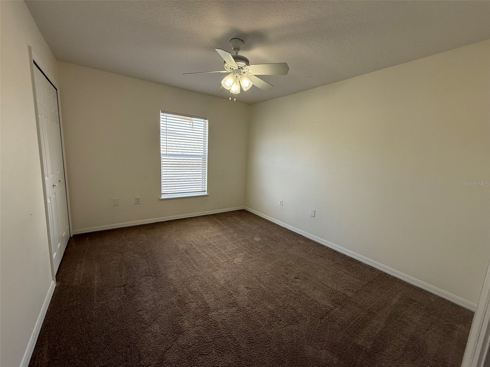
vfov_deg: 85.7
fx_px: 198
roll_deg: -3.2
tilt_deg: -7.1
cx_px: 245
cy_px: 184
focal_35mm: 14
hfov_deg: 102.1
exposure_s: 1/120
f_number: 2.2
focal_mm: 2.22
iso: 50
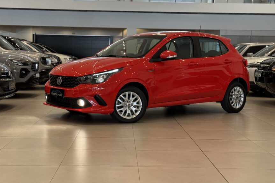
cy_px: 71
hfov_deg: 33.9
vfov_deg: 23.0
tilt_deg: -1.9
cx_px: 133
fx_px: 451
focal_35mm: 59
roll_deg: -0.9
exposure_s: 1/60
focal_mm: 6.76
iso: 80
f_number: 1.78
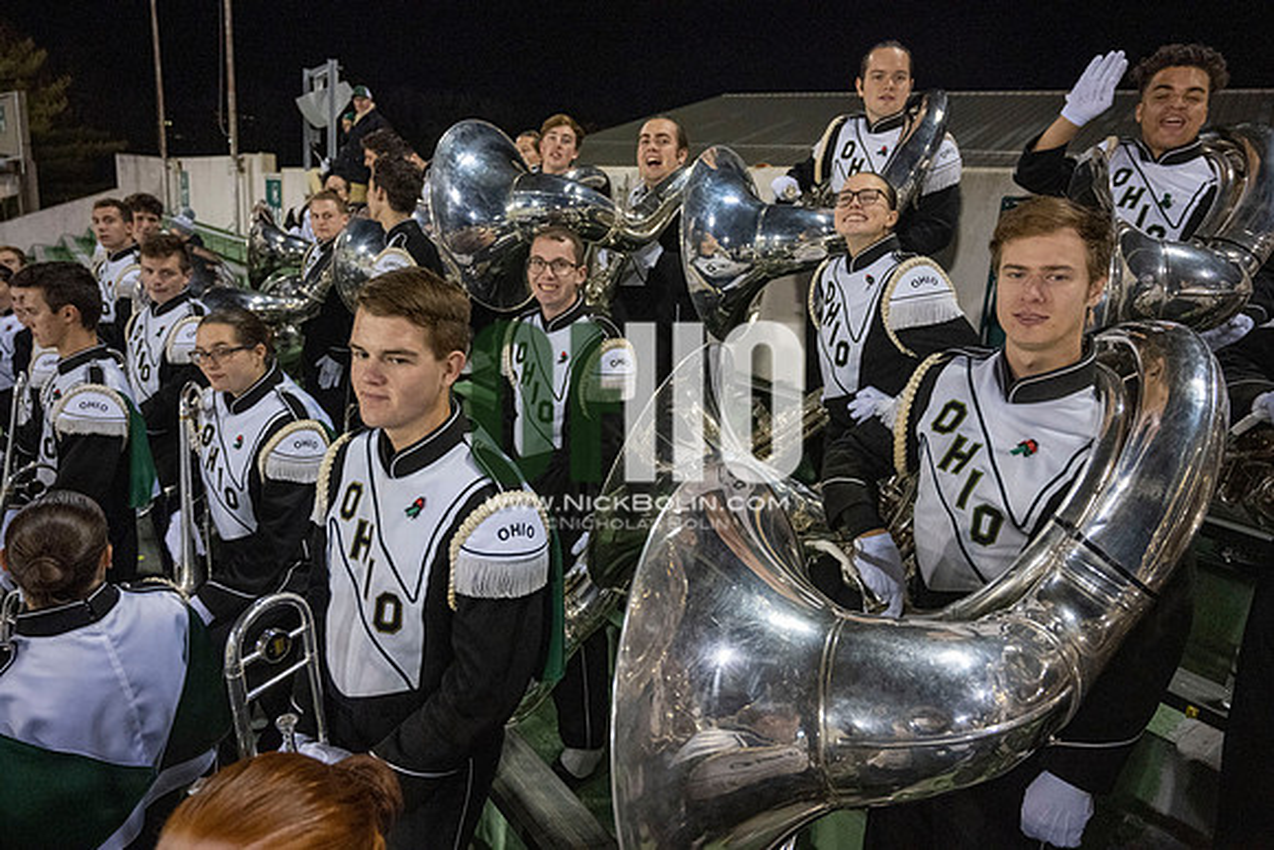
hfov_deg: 73.7
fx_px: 849
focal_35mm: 24
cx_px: 637
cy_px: 425
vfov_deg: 53.2
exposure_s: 1/500
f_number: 4
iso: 3200
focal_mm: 24
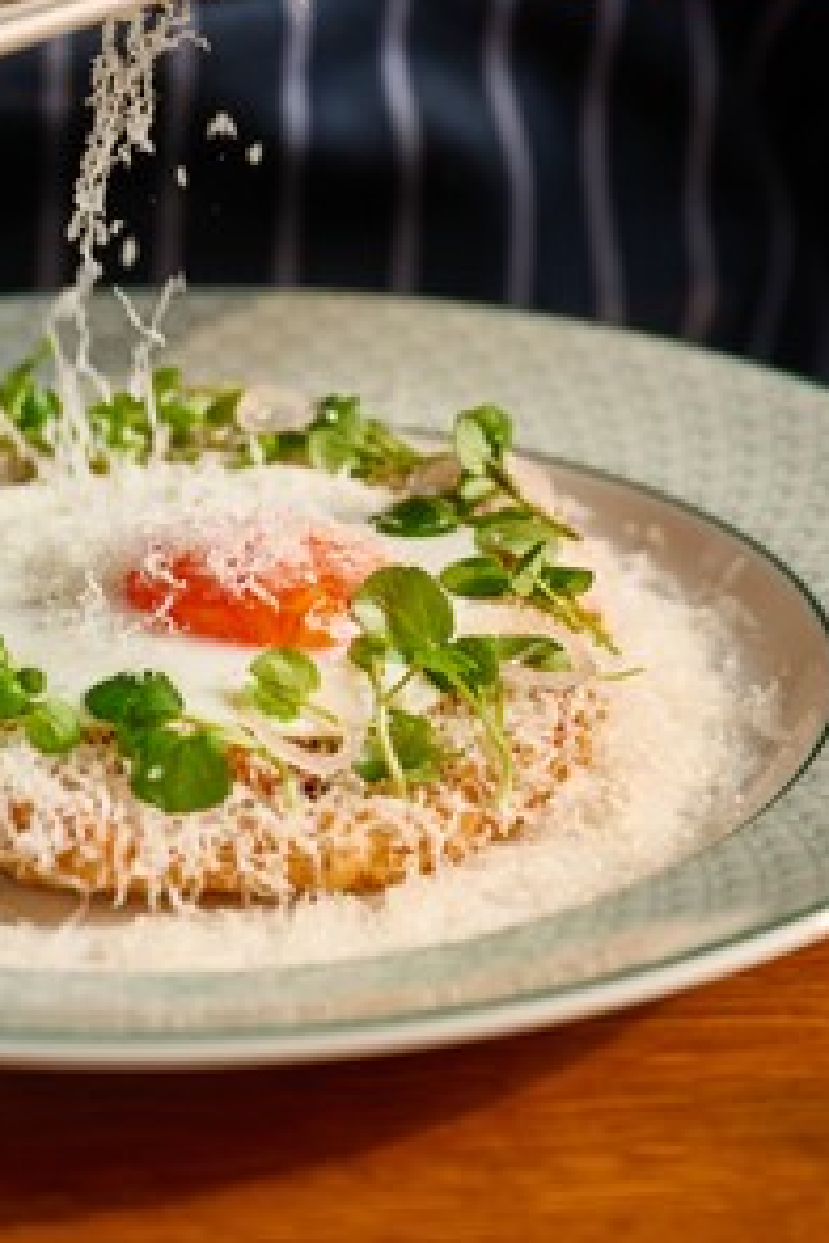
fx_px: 4145
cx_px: 167
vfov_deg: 16.9
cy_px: 233
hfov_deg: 11.4
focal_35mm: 120
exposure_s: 1/400
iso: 160
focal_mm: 69
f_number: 4.5
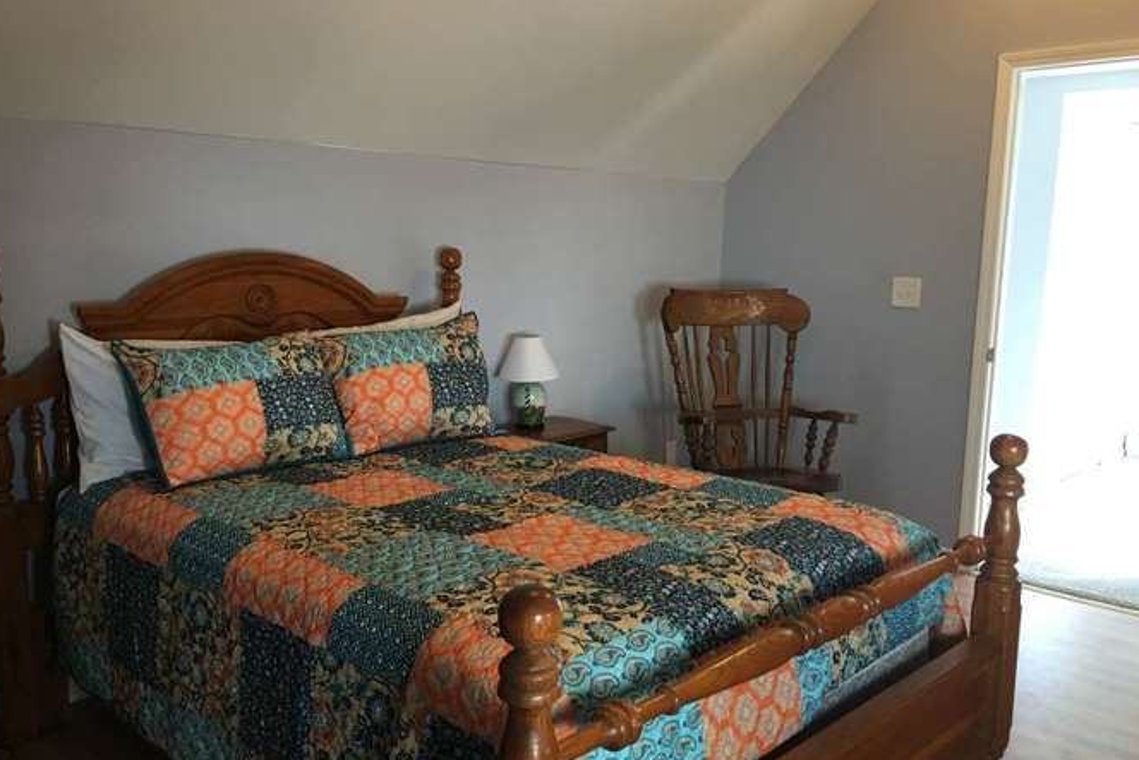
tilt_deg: -9.7
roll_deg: -0.6
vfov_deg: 42.3
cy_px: 408
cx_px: 562
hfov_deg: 60.3
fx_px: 981
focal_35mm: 31
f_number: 2.2
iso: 50
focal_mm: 4.15
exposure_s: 1/15
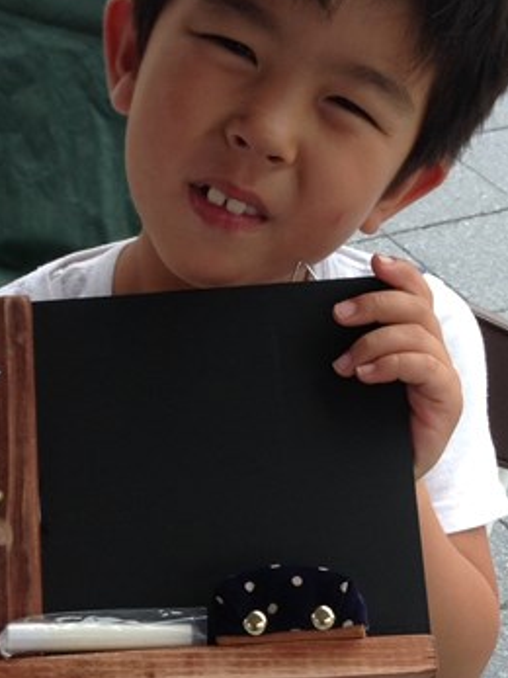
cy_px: 432
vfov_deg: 25.6
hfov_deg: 19.3
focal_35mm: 76
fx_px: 1488
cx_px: 168
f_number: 2.4
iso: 32
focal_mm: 3.3
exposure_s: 1/292
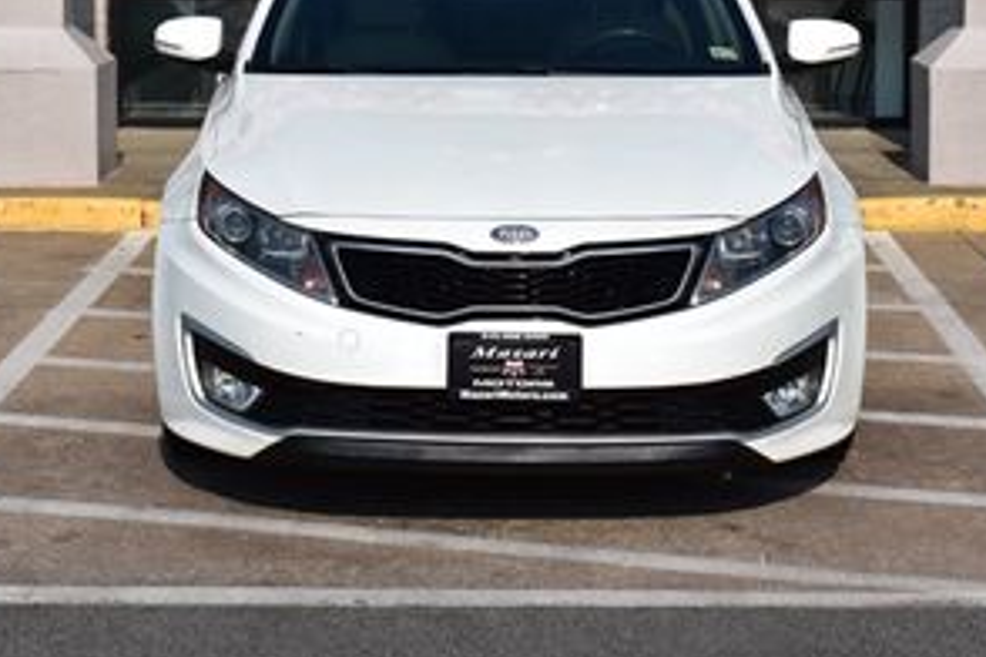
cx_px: 490
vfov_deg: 13.4
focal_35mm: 101
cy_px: 54
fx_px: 2768
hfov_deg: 20.2
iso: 200
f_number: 11
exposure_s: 1/500
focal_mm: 31
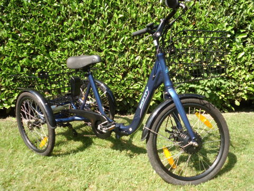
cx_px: 127
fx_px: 213
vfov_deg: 48.2
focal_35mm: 29
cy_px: 96
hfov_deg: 61.7
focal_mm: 5.3
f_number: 3.4
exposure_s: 1/250
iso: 100
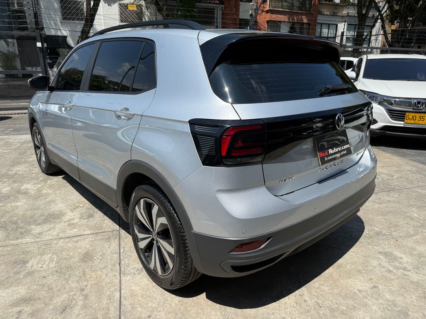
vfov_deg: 56.8
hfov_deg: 71.6
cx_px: 213
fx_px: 295
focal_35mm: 24
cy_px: 160
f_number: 1.78
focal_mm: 6.76
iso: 80
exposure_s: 1/4975
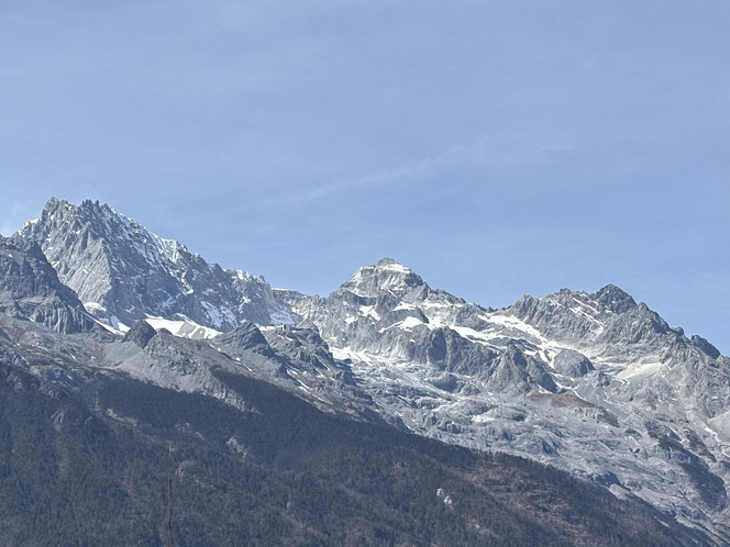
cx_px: 311
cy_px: 334
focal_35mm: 94
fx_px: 1982
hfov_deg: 20.9
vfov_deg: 15.7
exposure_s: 1/3125
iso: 32
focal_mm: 5.96
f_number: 1.6
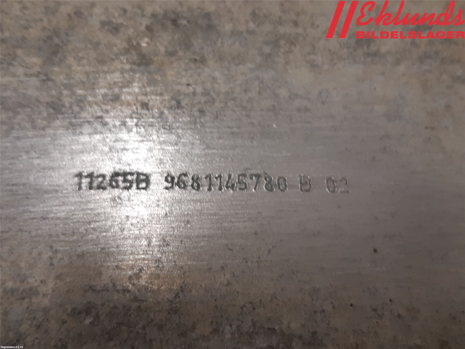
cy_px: 174
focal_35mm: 26
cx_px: 232
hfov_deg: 67.3
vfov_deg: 53.1
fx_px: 349
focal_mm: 3.93
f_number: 1.7
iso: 80
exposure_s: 1/50
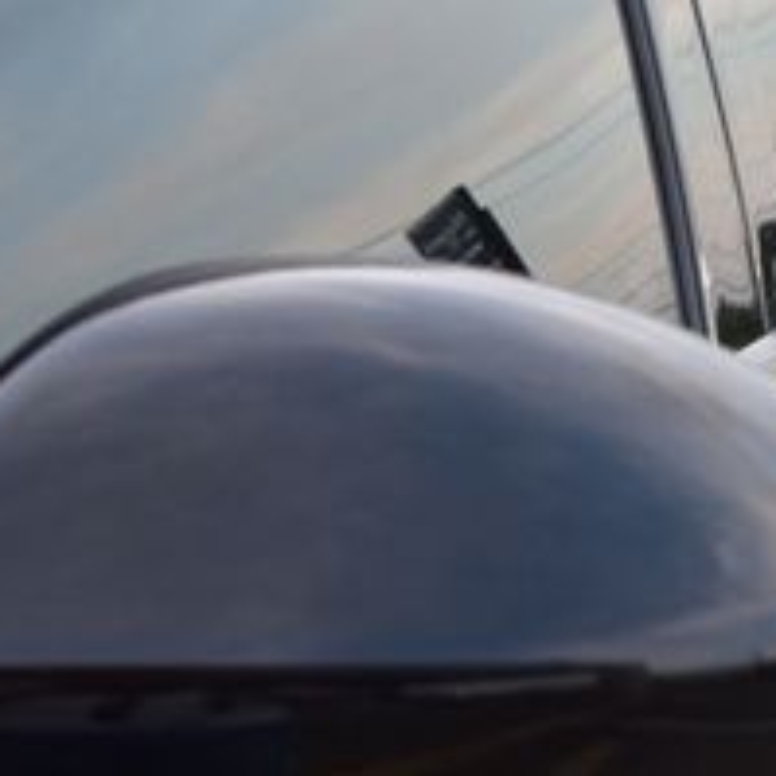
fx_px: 3322
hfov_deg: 13.3
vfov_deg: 13.2
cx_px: 331
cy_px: 640
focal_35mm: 131
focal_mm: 32
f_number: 8
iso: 400
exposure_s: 1/50
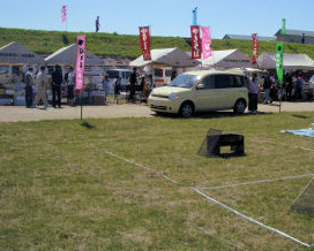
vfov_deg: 28.4
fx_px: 493
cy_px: 77
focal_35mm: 53
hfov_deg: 35.2
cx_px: 195
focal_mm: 5.8
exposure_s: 1/2000
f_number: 4.3
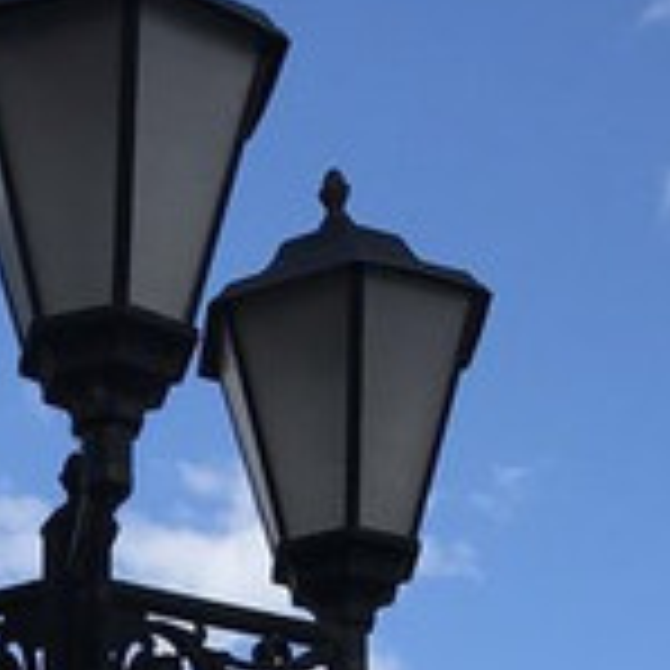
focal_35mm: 133
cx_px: -94
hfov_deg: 12.8
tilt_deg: +4.9
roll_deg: -0.1
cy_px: 1466
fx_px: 2912
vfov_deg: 11.4
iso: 20
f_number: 1.8
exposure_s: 1/1473
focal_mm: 3.99
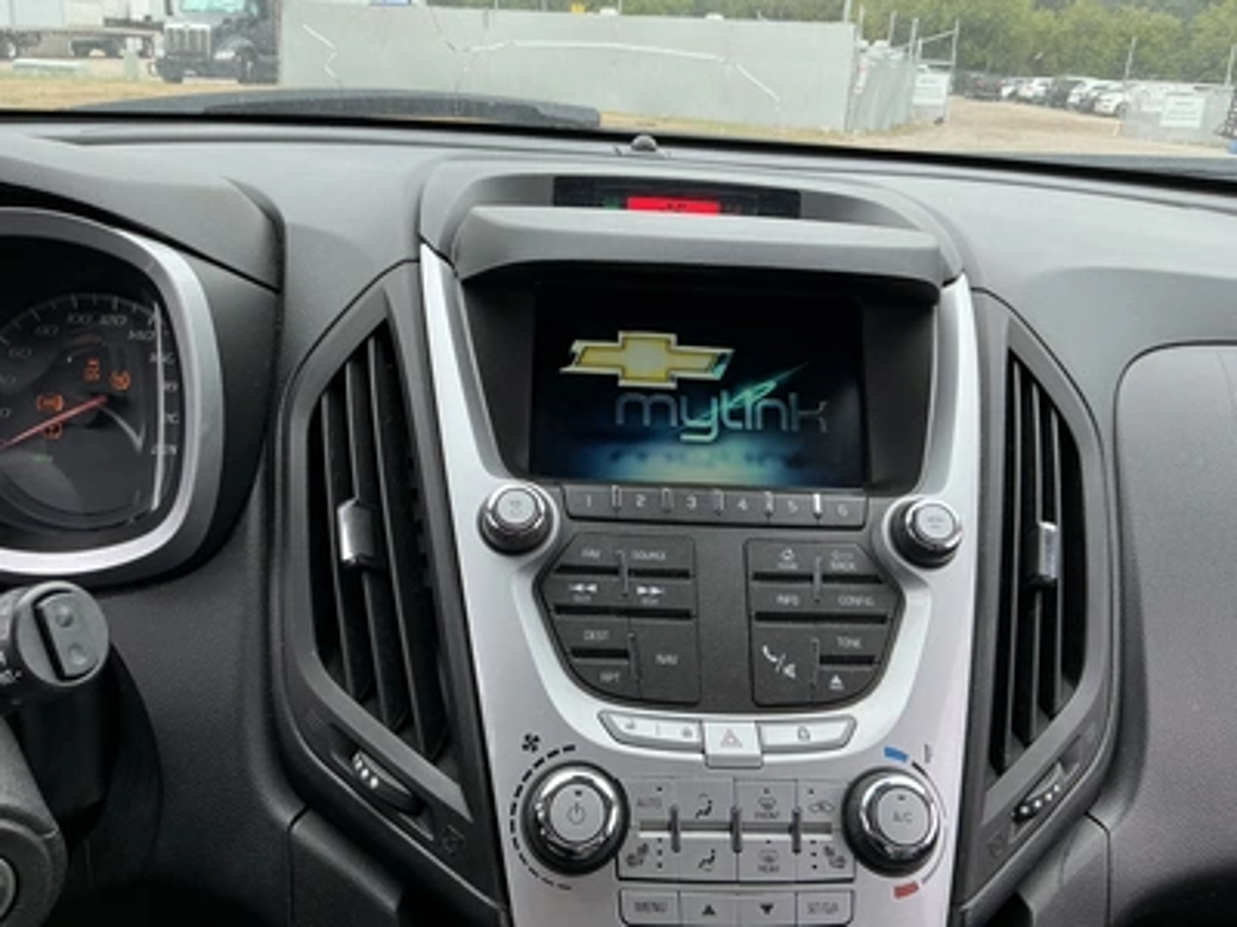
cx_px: 618
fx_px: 1001
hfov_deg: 63.4
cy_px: 464
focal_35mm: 28
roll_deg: -2.8
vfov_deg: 49.7
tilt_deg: -20.3
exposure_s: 1/318
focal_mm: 3
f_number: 1.8
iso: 25
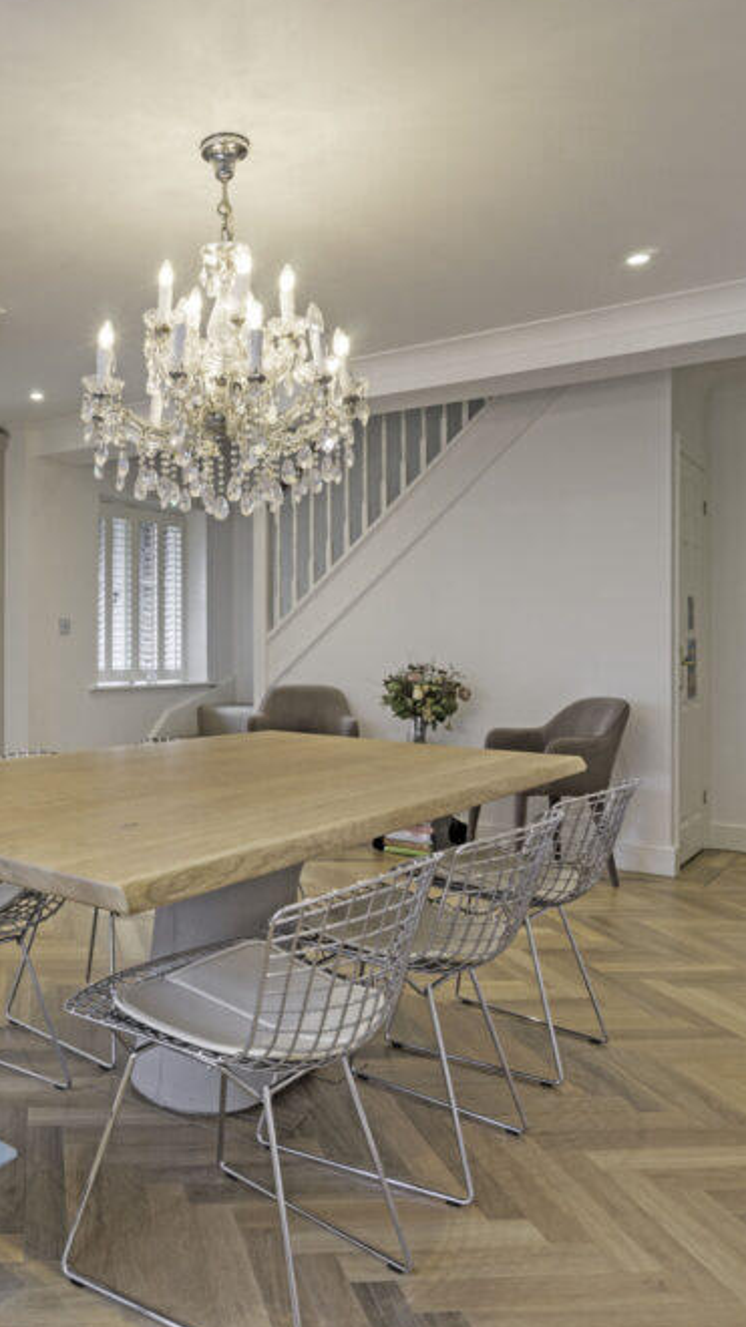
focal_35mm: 26
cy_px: 672
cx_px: 92
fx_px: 915
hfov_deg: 41.3
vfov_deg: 71.9
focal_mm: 16
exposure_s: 1/4
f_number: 8
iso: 320
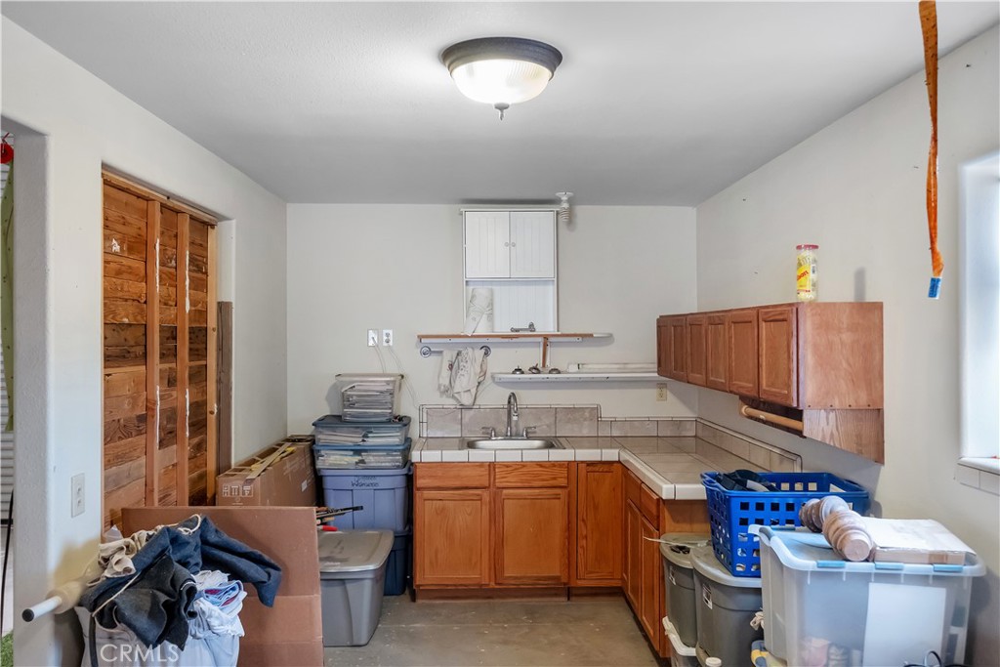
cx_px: 500
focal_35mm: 29
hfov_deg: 63.7
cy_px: 334
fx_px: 806
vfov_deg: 45.0
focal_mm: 19.1
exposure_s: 1/25
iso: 1600
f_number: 4.5
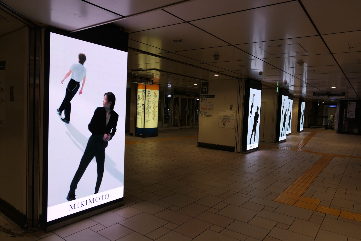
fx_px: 241
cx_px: 180
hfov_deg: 73.7
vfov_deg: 53.1
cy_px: 120
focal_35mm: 24
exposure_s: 1/125
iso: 125
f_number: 2.5
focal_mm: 8.8
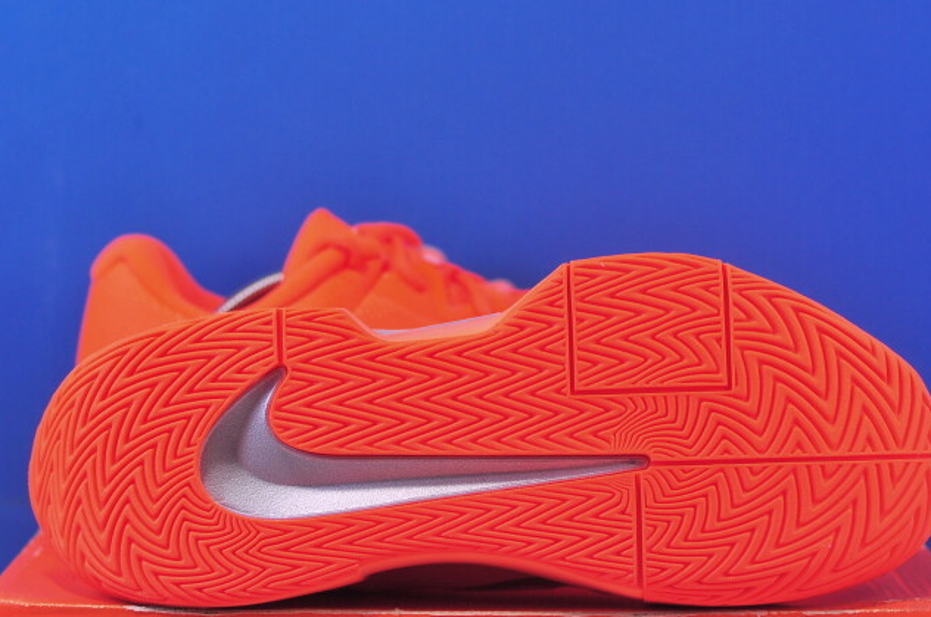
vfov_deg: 14.3
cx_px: 466
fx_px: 2452
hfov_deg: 21.5
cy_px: 295
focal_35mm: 95
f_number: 2.8
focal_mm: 50
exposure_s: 1/320
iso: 250
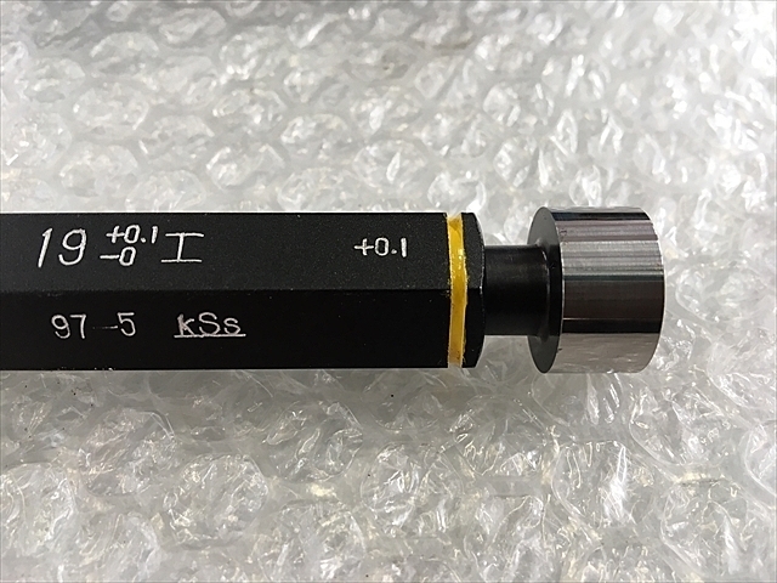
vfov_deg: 48.2
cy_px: 292
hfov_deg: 61.7
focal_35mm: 29
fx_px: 651
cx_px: 388
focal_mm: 4.15
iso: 25
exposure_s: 1/30
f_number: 2.2
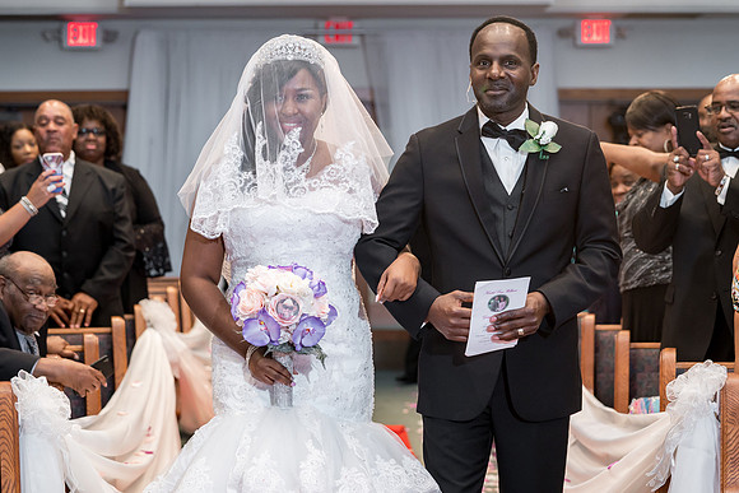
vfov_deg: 13.8
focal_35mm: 99
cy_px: 213
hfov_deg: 20.6
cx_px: 420
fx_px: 2032
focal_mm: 87
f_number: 4
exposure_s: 1/200
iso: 1600
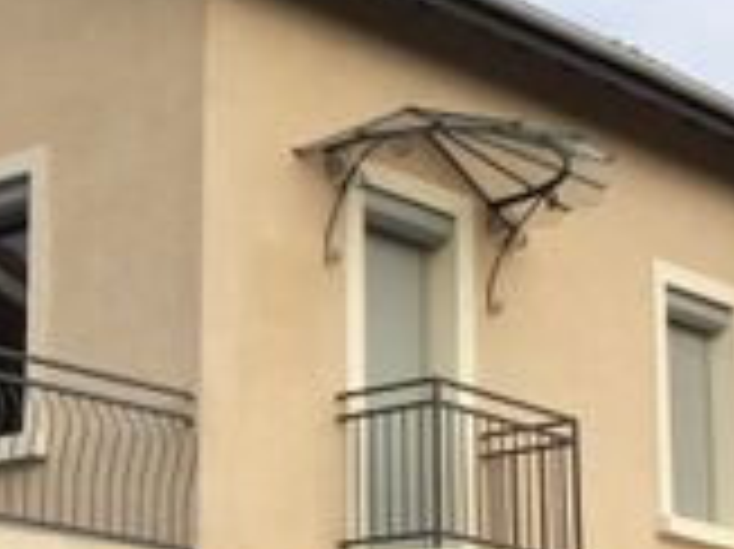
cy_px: 477
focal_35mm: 107
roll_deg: -1.8
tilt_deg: +11.4
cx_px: 41
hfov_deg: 18.0
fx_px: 2267
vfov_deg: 13.7
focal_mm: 4.15
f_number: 2.2
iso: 32
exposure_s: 1/1953
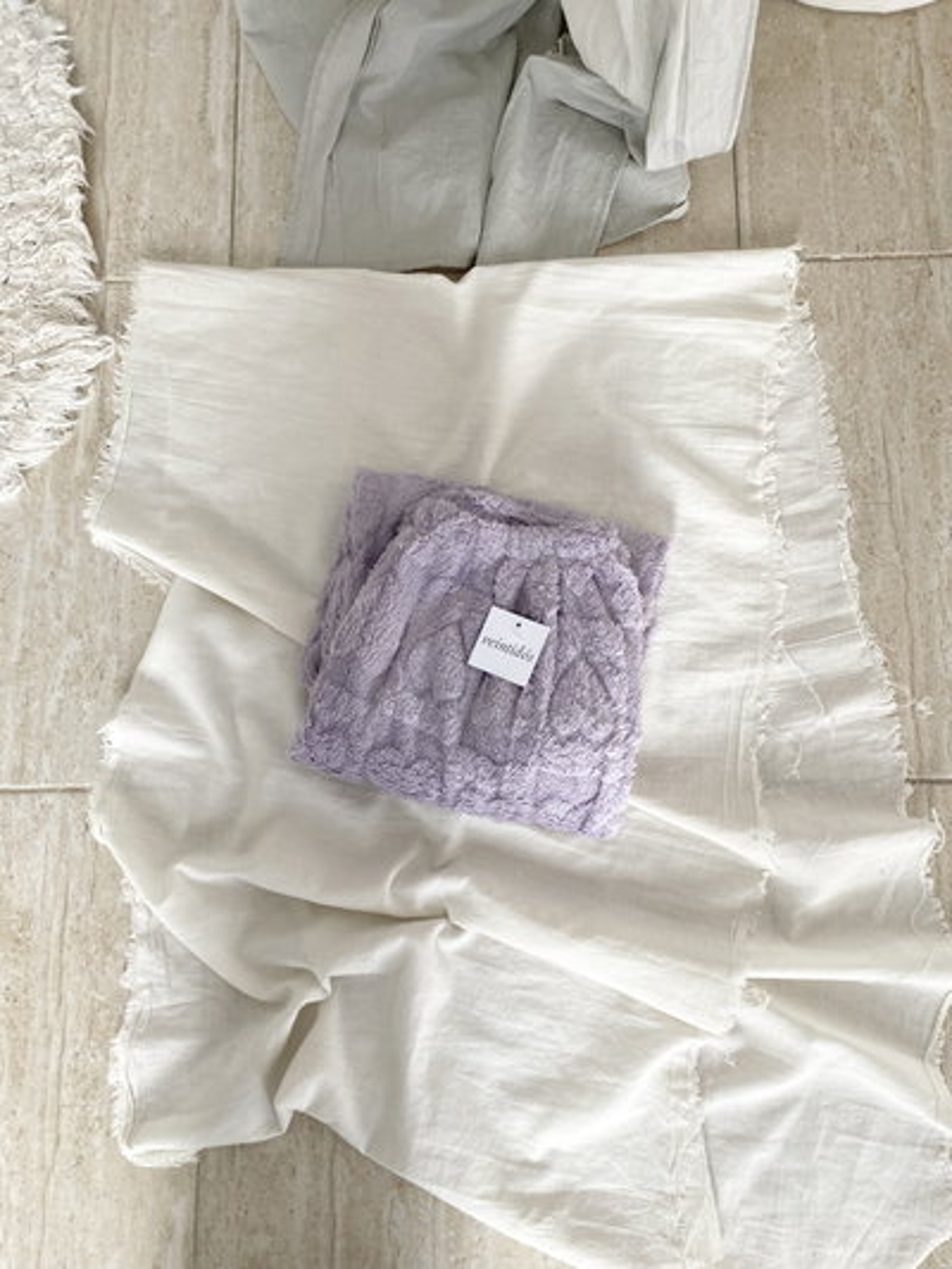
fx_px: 953
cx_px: 476
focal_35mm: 26
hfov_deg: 53.1
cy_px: 634
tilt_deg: -80.6
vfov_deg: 67.3
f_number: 1.8
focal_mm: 4.25
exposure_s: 1/121
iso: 32
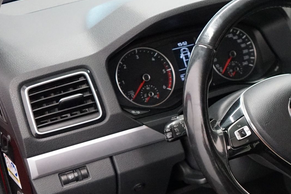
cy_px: 148
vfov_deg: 20.4
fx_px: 533
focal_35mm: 66
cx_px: 333
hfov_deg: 27.5
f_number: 4
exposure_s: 1/160
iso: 6400
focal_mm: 28
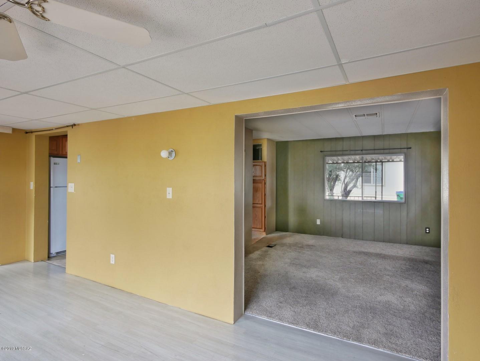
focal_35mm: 20
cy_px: 180
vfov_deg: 66.0
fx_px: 277
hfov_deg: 81.7
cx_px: 240
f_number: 6.3
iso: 200
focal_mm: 10
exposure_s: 1/8
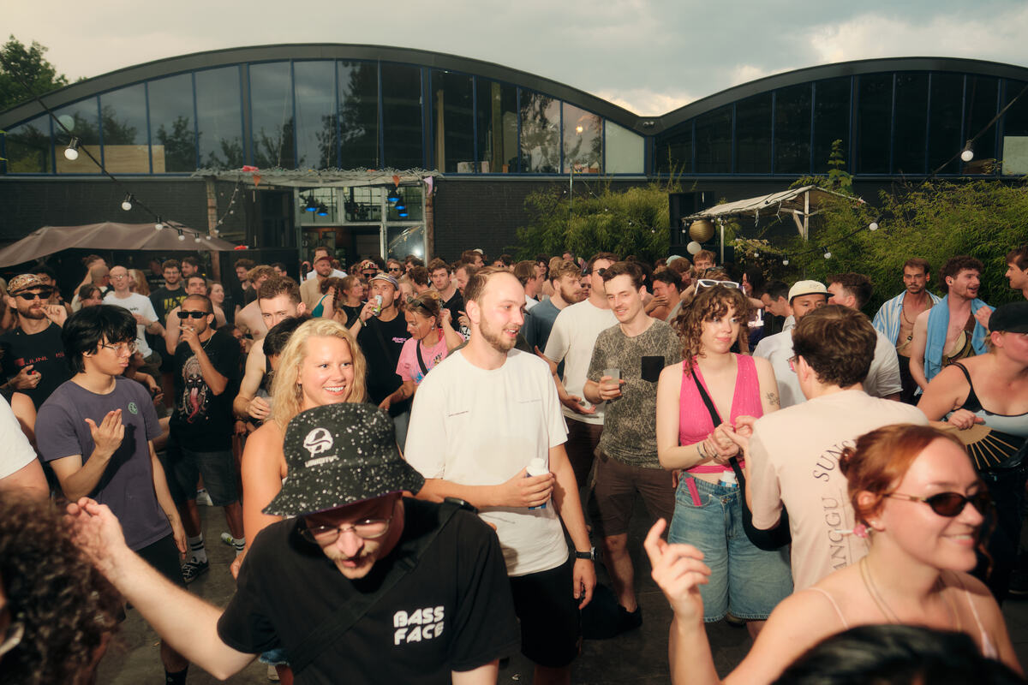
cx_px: 514
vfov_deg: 53.1
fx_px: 685
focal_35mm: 24
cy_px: 342
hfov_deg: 73.7
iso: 640
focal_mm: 16
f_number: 2.8
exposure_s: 1/180
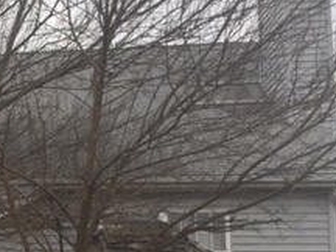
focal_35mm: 86
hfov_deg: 20.1
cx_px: -142
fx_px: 835
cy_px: 218
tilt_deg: +9.0
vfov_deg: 17.0
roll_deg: -0.5
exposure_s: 1/706
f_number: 2.2
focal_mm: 4.15
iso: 32
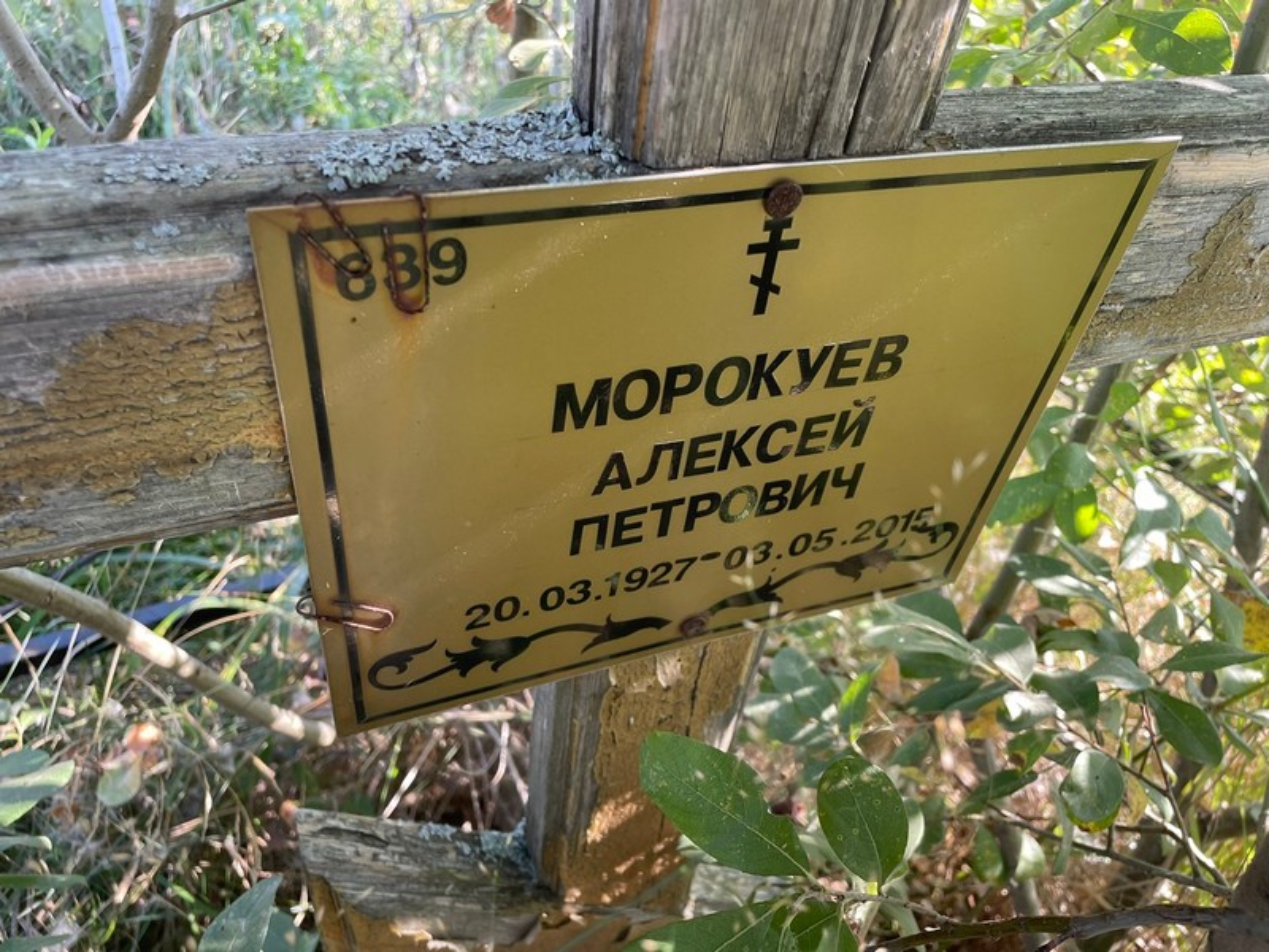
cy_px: 476
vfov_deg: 53.1
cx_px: 634
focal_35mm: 26
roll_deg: -13.7
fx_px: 953
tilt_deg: -38.4
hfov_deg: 67.3
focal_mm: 4.2
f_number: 1.6
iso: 50
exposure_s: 1/121
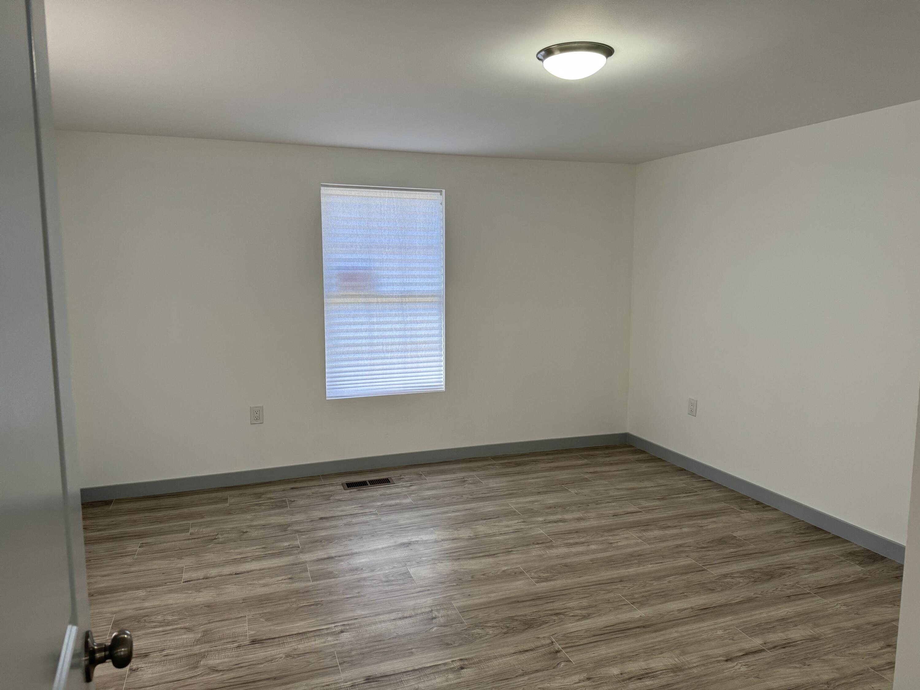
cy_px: 345
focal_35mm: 24
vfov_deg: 56.8
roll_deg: -0.6
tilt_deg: -8.4
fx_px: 638
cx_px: 460
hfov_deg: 71.6
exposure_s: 1/120
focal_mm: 6.86
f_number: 1.78
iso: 125
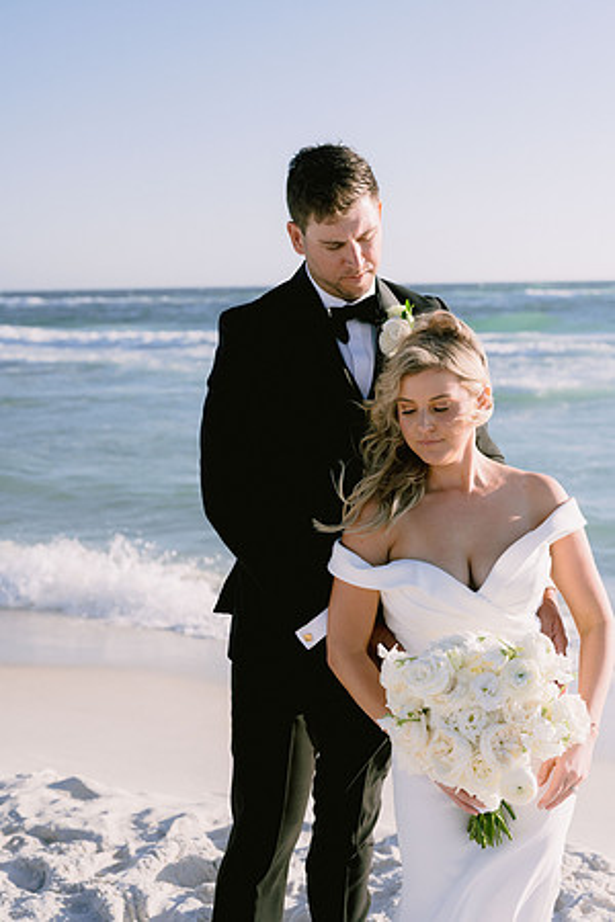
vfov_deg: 39.6
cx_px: 308
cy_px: 461
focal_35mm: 50
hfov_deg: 27.0
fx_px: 1281
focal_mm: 50
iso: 200
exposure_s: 1/2000
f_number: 4
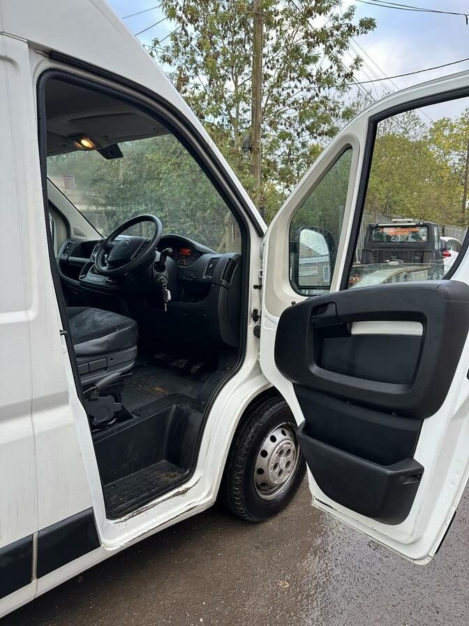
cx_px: 234
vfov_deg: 71.6
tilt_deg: -8.9
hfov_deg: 56.8
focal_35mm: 24
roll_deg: +0.0
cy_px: 313
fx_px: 434
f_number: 1.78
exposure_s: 1/121
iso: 100
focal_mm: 6.86
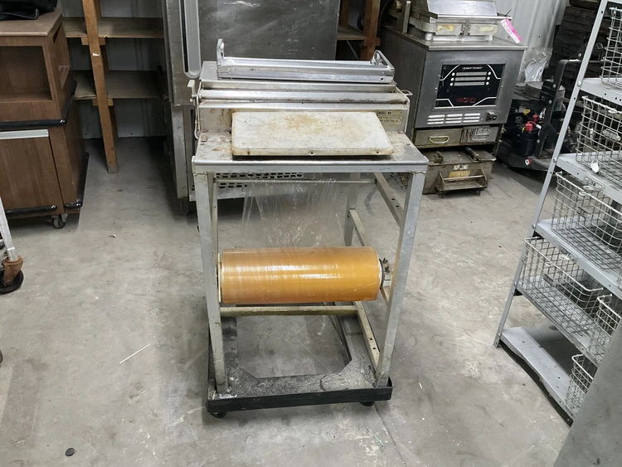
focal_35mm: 29
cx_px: 311
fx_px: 521
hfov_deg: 61.6
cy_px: 234
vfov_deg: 48.3
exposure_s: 1/60
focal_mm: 3
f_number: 1.8
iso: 200
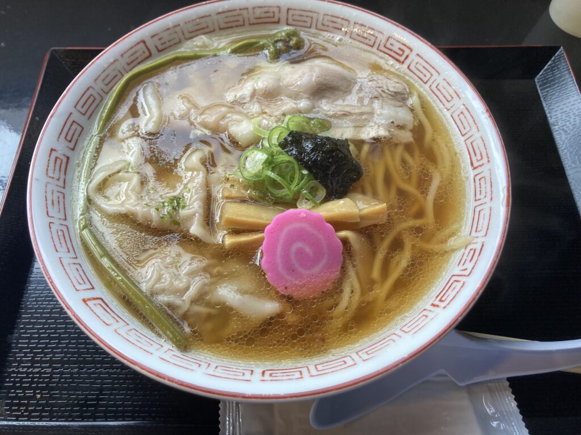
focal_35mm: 28
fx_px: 470
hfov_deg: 63.4
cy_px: 218
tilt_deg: -61.4
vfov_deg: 49.7
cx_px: 290
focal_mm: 3.99
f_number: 1.8
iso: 50
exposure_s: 1/100
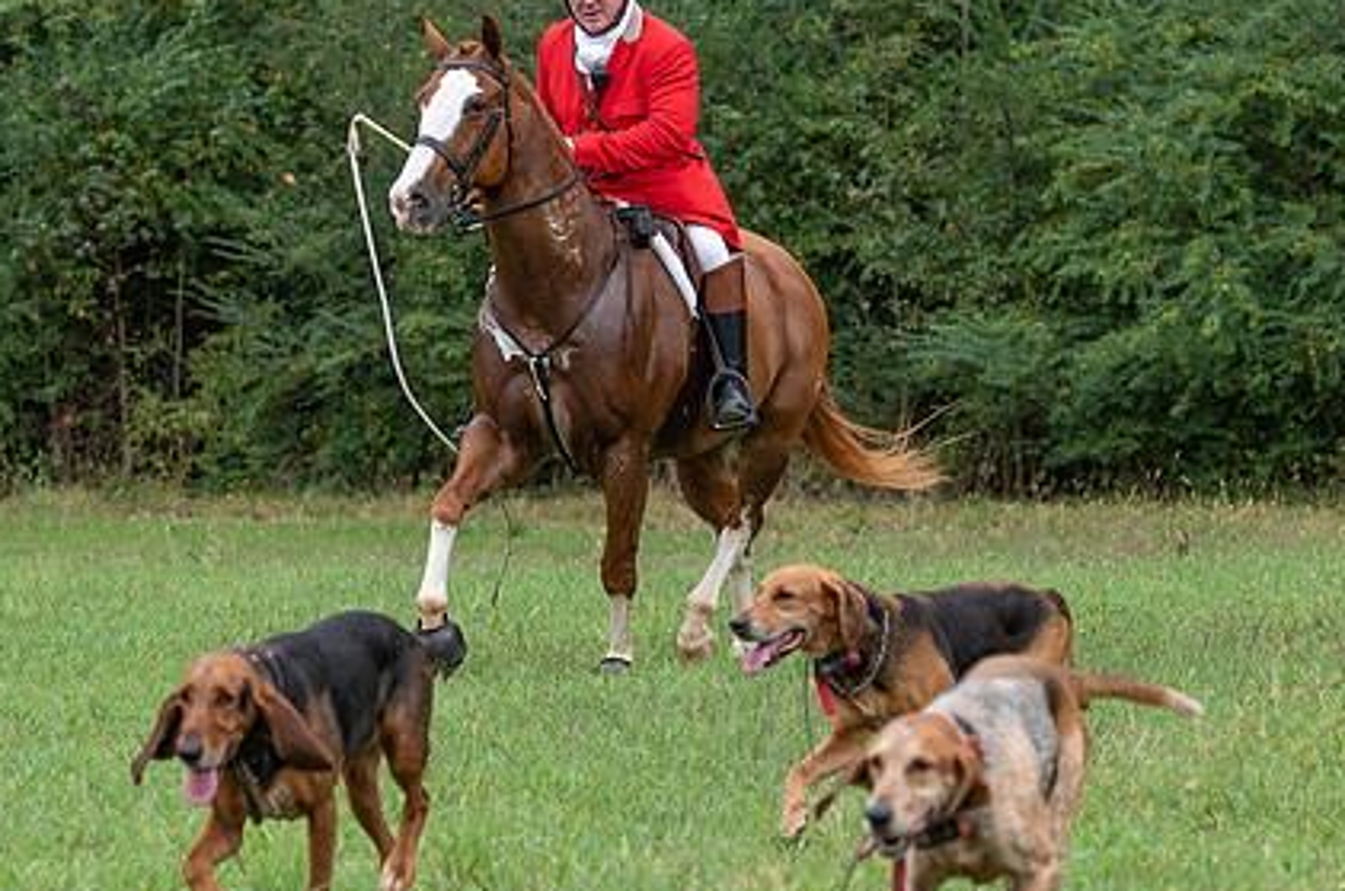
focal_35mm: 204
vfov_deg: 6.7
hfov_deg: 10.1
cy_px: 237
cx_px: 585
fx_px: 7607
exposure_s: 1/500
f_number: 4
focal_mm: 102
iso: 320
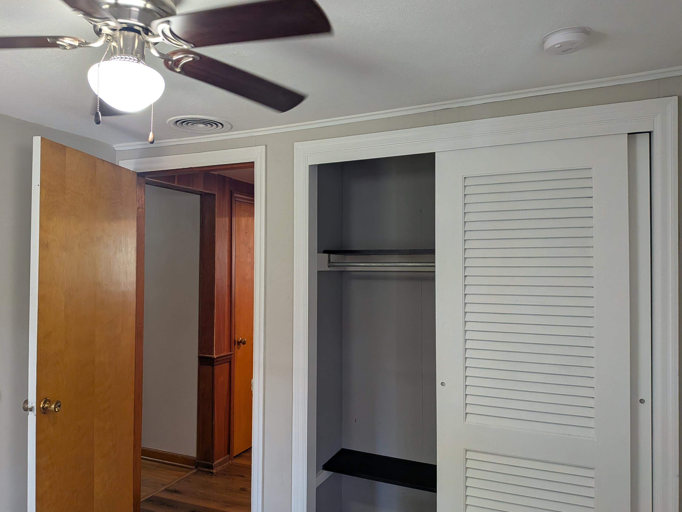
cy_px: 248
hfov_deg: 67.2
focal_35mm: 26
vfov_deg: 53.1
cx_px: 317
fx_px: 512
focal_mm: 4.53
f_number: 1.7
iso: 196
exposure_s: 1/120
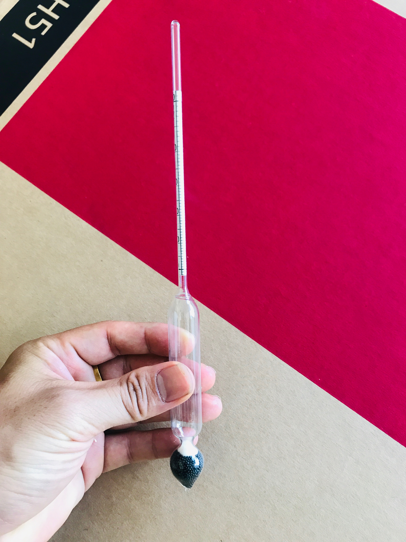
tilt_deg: -74.4
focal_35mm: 28
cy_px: 271
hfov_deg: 49.7
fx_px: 438
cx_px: 203
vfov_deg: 63.4
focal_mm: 3.99
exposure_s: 1/33
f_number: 1.8
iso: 32
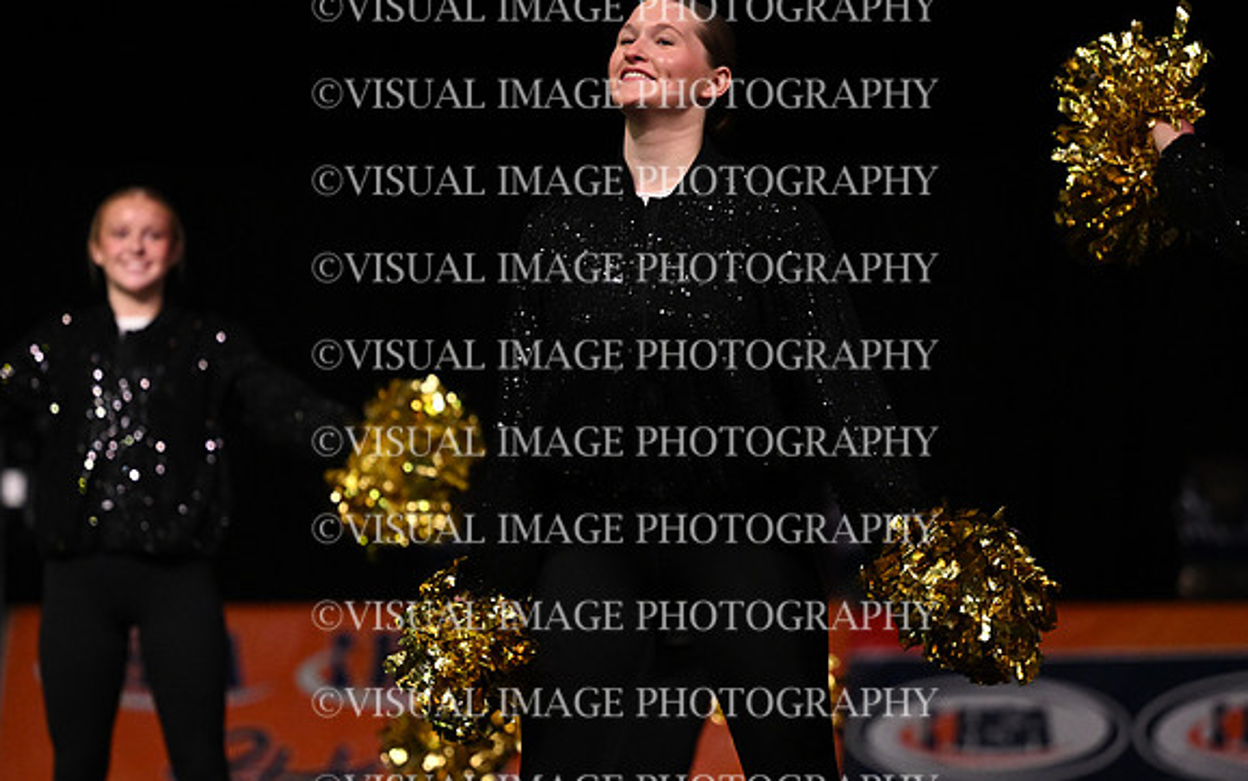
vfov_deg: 6.1
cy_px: 398
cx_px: 625
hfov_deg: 9.8
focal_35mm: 215
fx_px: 7315
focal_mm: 140
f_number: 2.8
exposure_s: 1/1000
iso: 4000
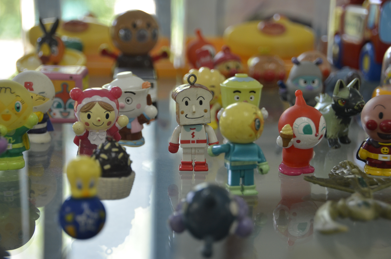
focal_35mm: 75
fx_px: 813
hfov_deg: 27.0
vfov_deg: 18.1
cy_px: 130
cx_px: 196
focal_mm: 50
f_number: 4.8
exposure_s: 1/60
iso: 560
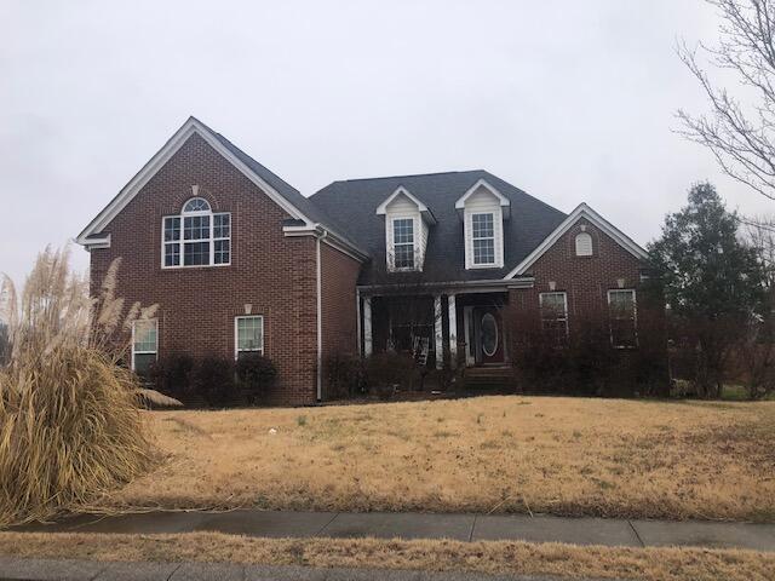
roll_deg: +1.0
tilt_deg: +4.4
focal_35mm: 28
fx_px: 627
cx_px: 388
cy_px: 290
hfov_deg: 63.4
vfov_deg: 49.7
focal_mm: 3.99
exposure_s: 1/1000
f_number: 1.8
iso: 20
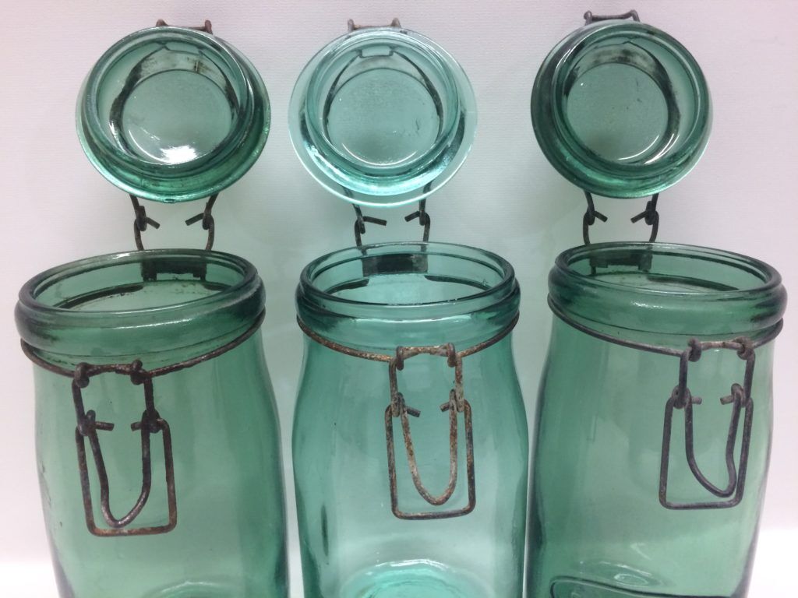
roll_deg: +0.8
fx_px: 669
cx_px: 399
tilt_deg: -17.0
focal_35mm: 29
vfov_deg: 48.2
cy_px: 299
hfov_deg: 61.7
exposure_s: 1/33
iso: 64
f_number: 2.2
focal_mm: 4.15
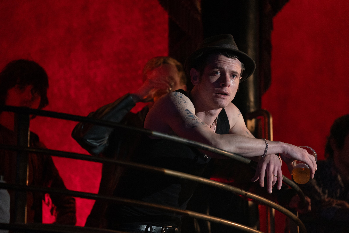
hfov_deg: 10.3
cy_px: 116
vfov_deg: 6.9
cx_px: 174
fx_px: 1939
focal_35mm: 200
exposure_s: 1/100
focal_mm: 200
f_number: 2.8
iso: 2500
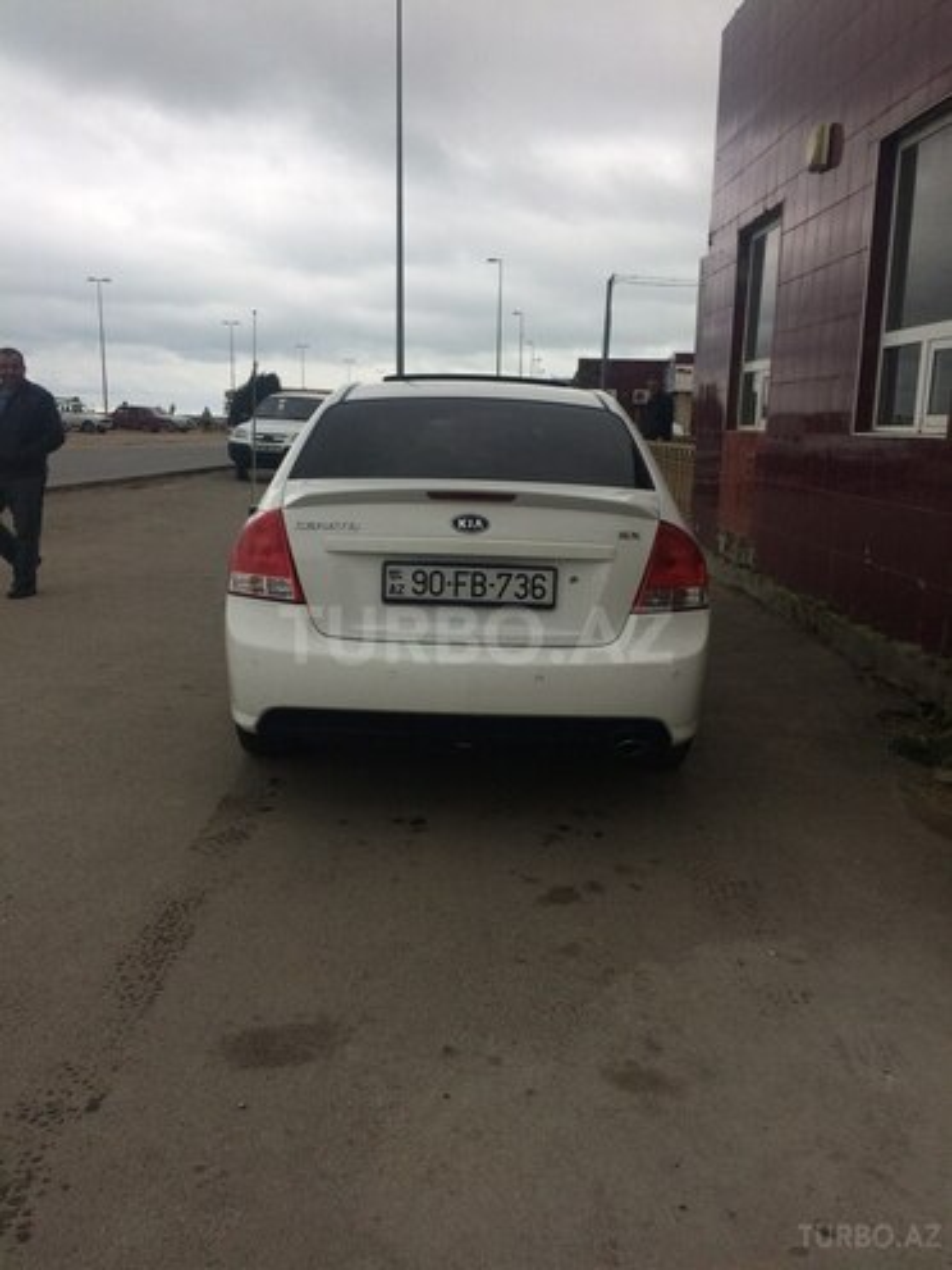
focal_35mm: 29
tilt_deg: -11.4
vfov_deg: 61.7
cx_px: 476
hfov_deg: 48.2
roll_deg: -0.1
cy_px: 635
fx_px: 1063
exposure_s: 1/357
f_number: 2.2
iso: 32
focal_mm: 4.15
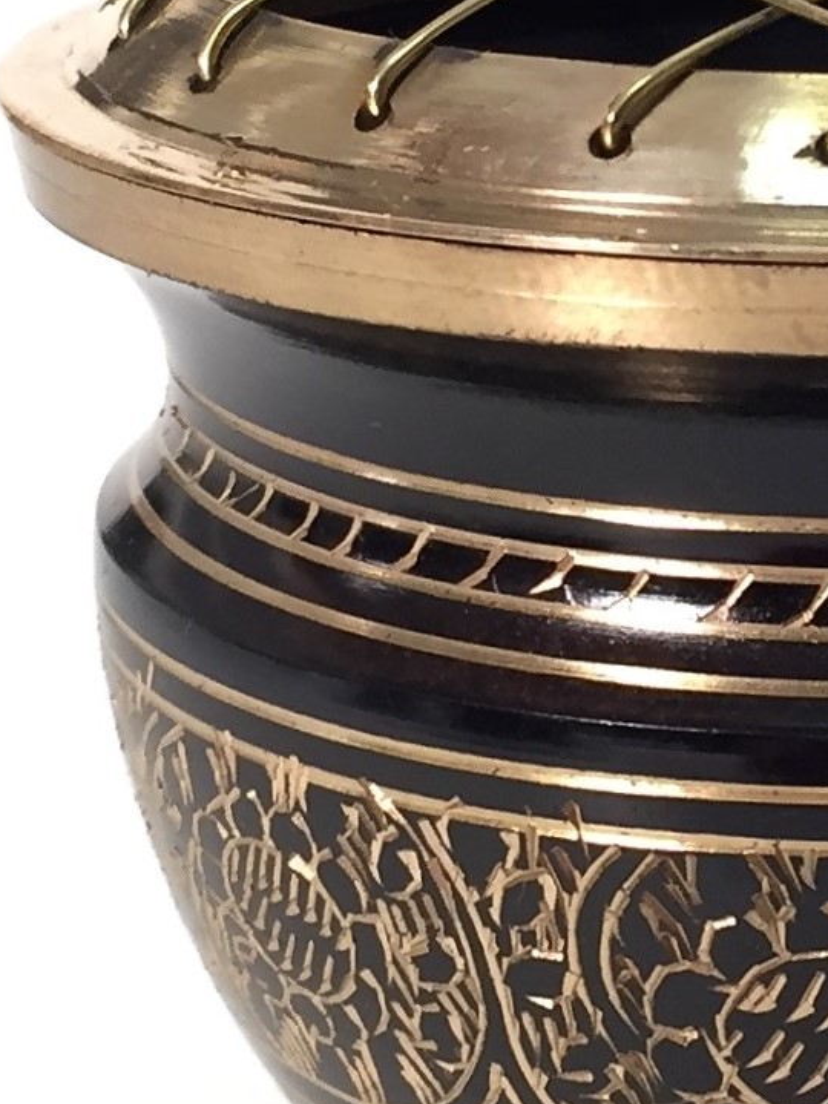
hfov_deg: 13.7
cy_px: 688
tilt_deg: -14.2
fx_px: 3381
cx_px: 883
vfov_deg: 18.5
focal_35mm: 106
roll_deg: -0.3
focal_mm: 4.15
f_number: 2.2
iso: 32
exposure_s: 1/33
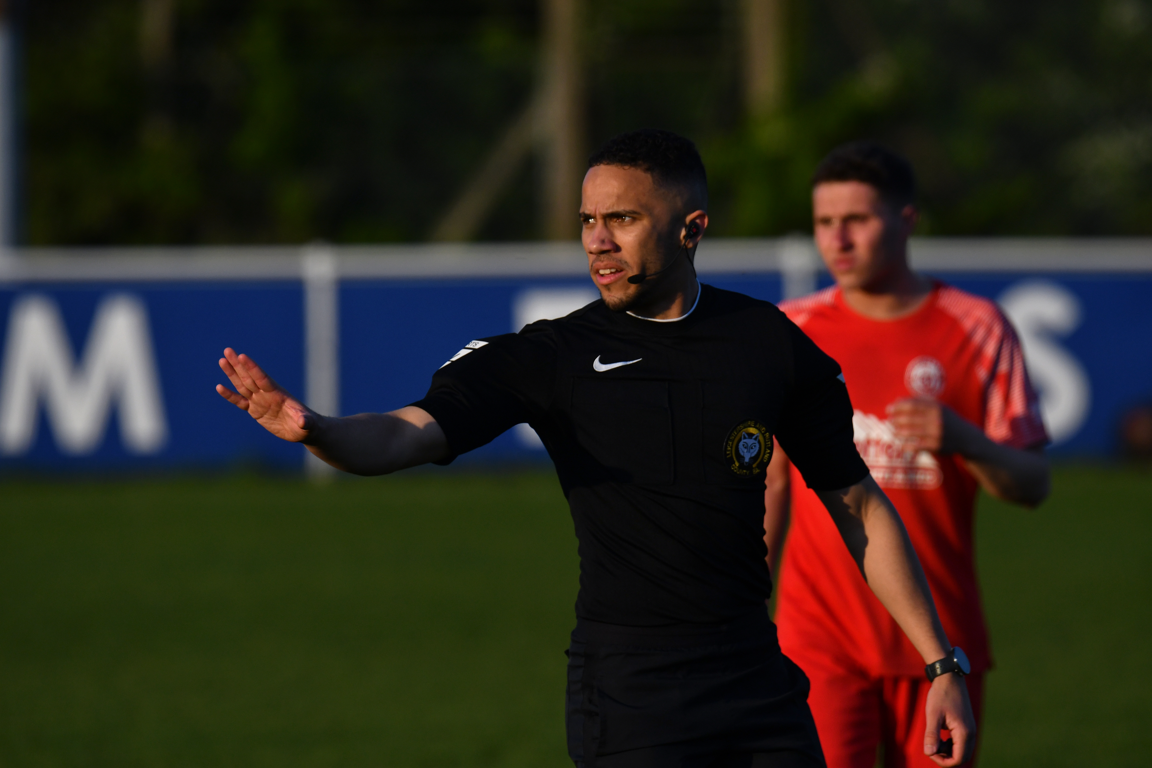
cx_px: 576
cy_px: 384
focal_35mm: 450
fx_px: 14399
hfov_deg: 4.6
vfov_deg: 3.1
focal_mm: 300
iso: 250
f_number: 4.5
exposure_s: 1/5000
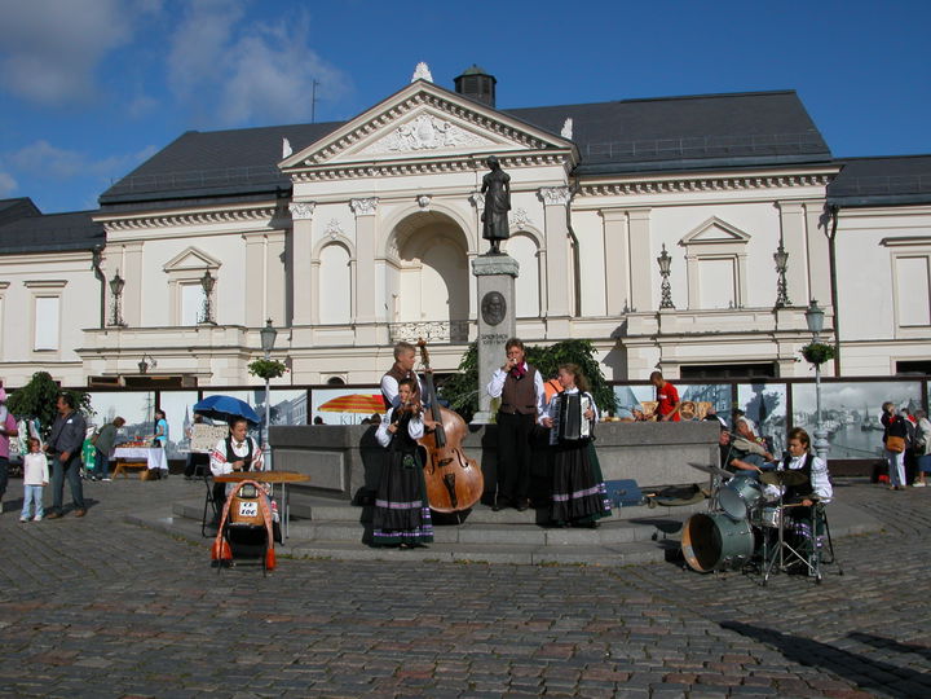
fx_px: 941
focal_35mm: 35
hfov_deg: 52.6
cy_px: 350
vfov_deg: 40.7
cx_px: 466
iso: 100
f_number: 8
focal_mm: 8.9
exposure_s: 1/531
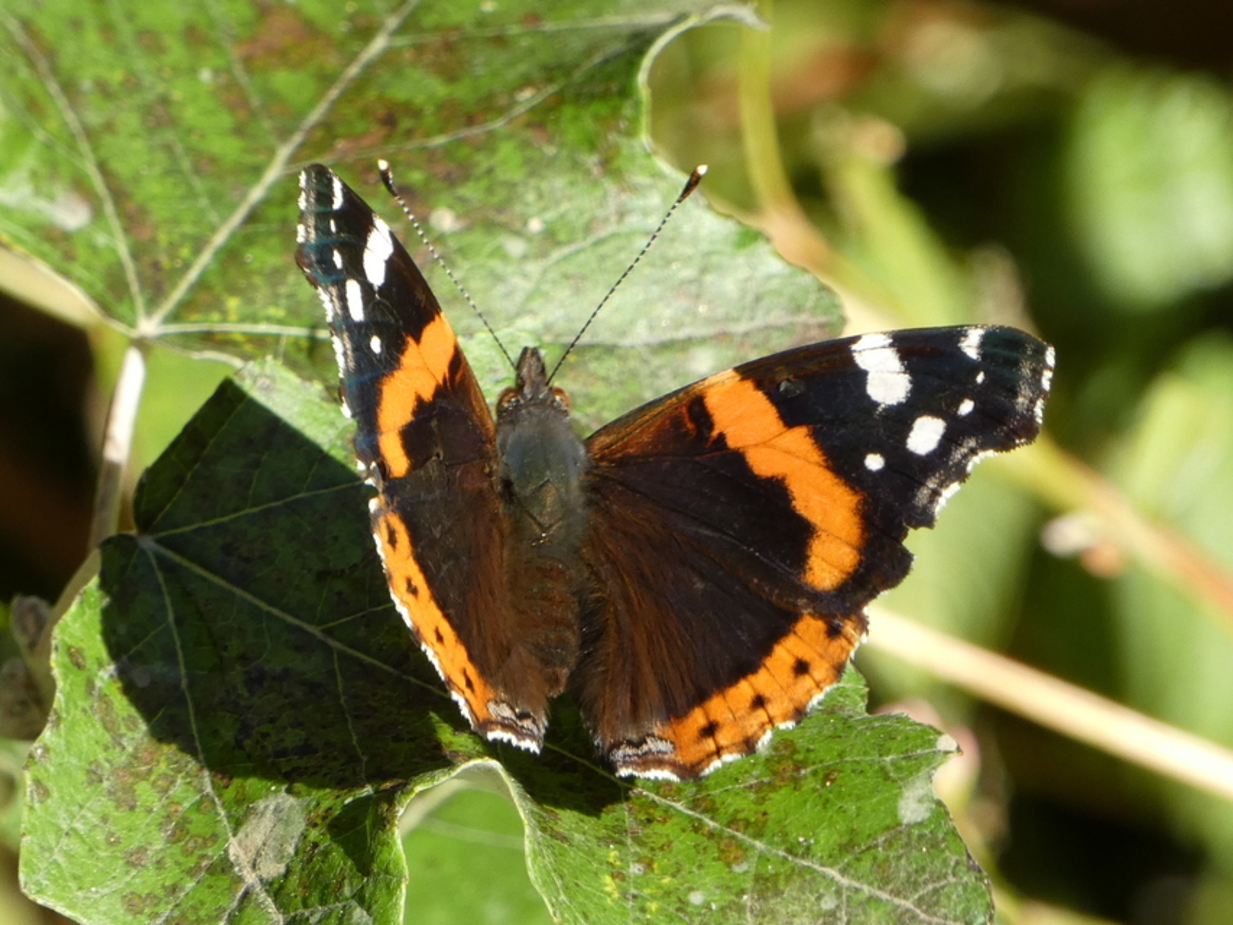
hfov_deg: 3.7
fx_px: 18917
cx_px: 616
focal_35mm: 531
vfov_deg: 2.8
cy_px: 462
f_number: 5.6
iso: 125
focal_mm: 95.2
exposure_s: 1/125
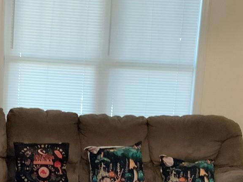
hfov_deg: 19.0
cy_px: 179
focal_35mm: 103
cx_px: 78
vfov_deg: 14.1
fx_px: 723
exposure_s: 1/40
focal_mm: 3
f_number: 1.8
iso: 200
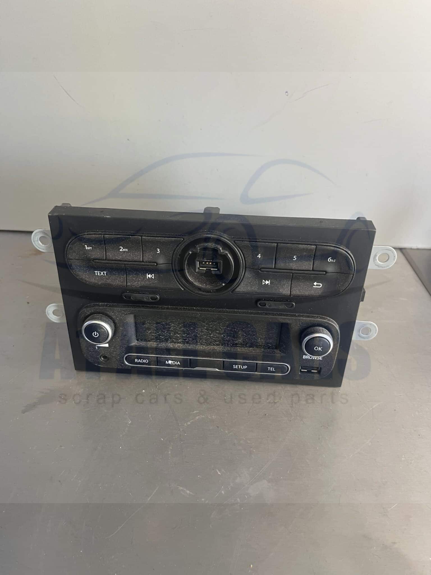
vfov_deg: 67.3
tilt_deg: -33.6
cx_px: 216
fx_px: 432
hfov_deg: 53.1
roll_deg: -1.8
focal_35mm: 26
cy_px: 288
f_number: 1.6
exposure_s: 1/83
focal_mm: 5.1
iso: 125
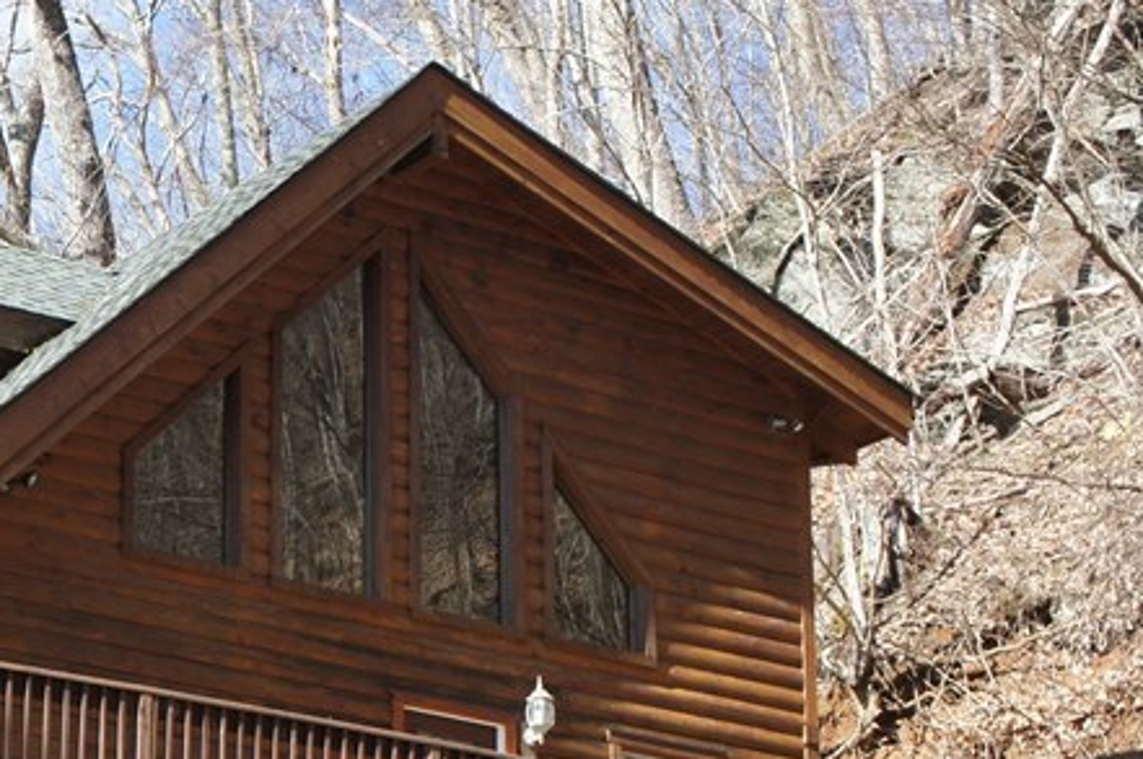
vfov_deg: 12.6
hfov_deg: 18.7
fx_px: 3401
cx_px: 54
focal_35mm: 107
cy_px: 686
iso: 200
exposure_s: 1/160
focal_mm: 29
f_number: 7.1
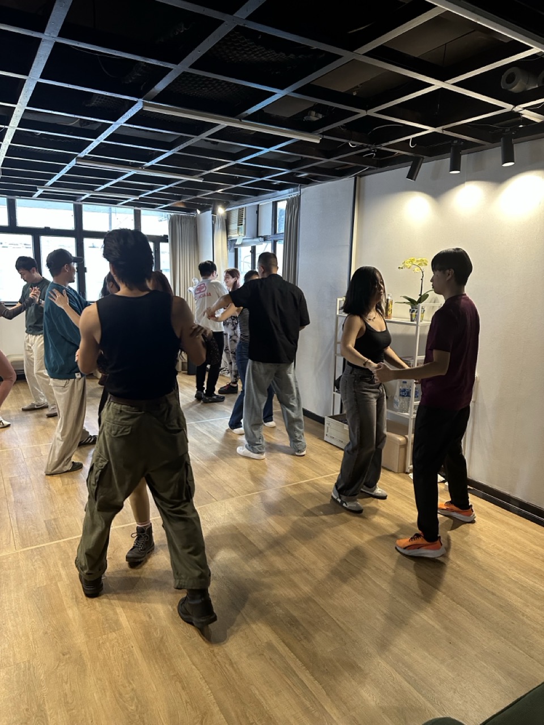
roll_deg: -1.9
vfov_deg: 71.6
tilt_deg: -8.9
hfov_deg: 56.8
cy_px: 362
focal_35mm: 24
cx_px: 272
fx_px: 503
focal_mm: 6.86
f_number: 1.78
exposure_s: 1/50
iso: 320
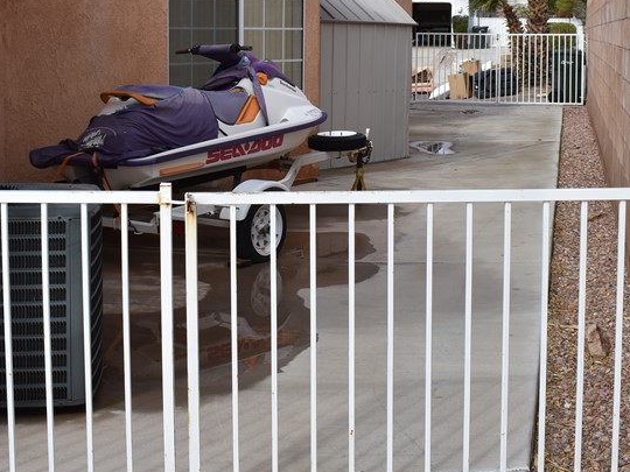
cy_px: 108
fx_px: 1056
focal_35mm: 58
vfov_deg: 24.9
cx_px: 299
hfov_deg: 33.2
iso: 100
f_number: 8
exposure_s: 1/250
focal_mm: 20
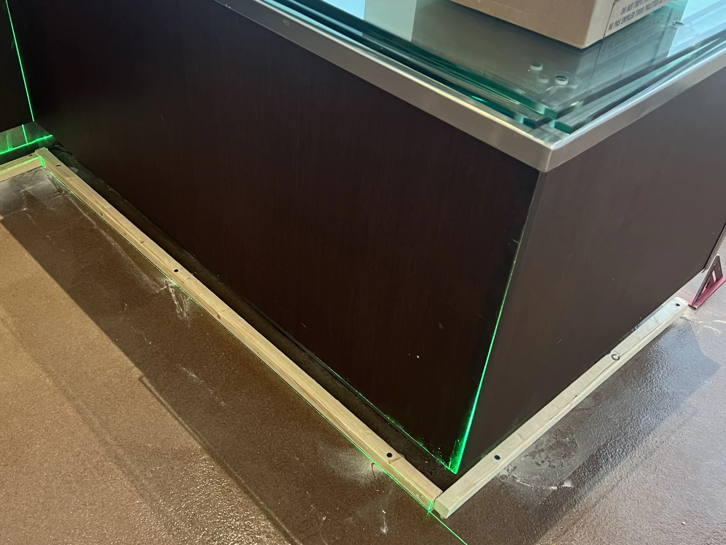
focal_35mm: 37
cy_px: 284
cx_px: 281
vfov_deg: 38.7
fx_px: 776
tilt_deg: -41.7
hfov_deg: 49.7
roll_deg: -1.2
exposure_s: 1/40
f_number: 1.5
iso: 400
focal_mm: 5.7
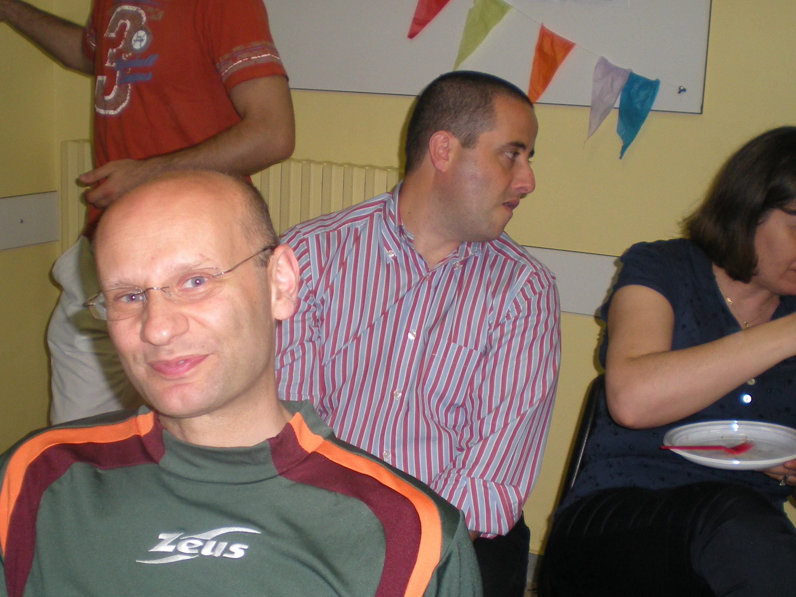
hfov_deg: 35.5
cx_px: 373
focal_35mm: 54
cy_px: 357
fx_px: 1242
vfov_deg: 27.0
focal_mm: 6.3
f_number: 3.1
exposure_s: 1/60
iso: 125
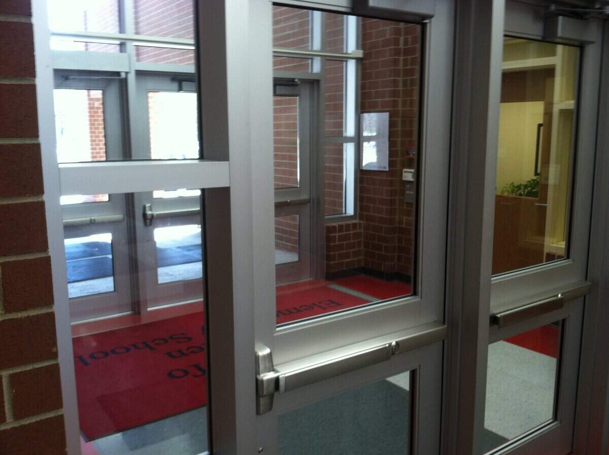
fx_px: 615
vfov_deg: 40.6
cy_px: 228
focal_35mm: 35
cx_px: 304
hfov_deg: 52.7
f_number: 2.8
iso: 80
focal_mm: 3.85
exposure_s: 1/24
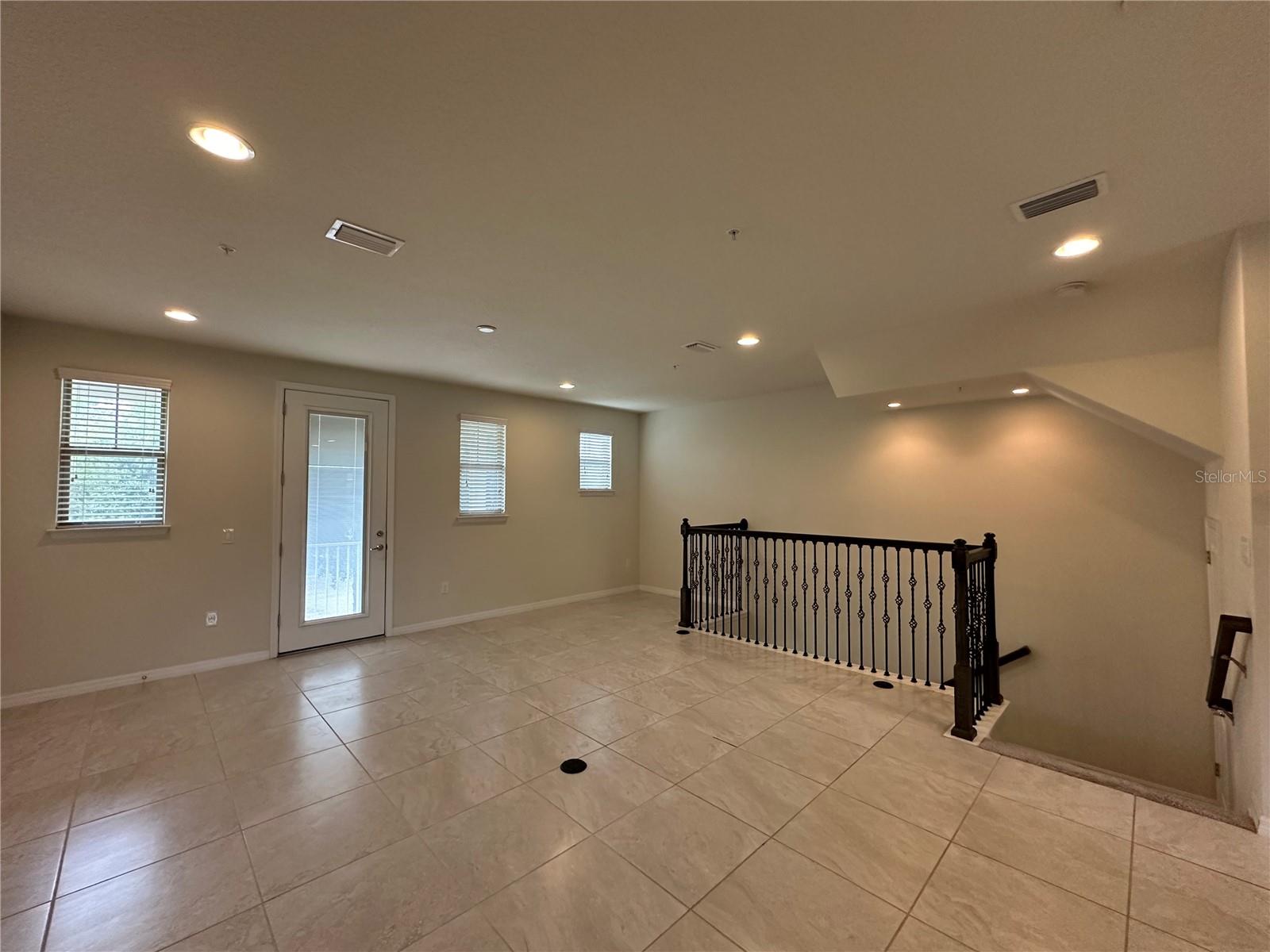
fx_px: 514
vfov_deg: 85.7
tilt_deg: +2.0
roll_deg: -0.6
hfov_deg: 102.1
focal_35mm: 14
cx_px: 635
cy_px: 476
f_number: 2.2
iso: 320
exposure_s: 1/120
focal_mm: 2.22
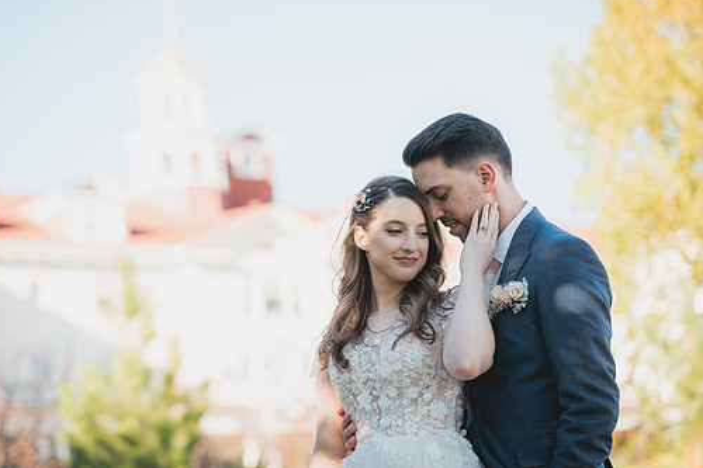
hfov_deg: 20.0
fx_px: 1991
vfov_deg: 13.4
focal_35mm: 102
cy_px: 197
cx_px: 323
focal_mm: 85
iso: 200
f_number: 2.8
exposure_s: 1/1000
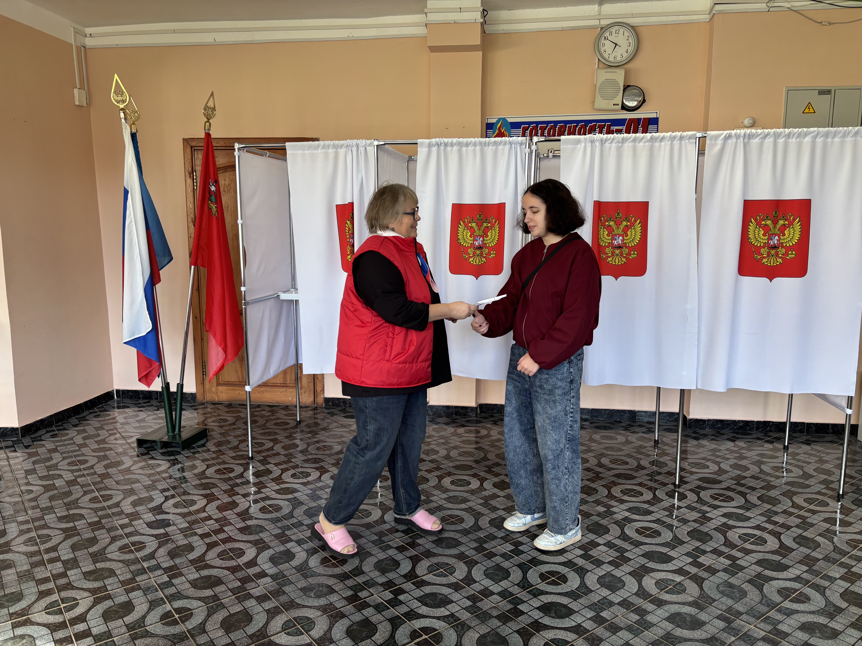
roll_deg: +0.5
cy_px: 323
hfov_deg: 67.3
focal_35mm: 26
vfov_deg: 53.1
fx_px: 647
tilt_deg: -9.0
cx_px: 431
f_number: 1.6
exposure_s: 1/100
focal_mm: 5.96
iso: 64
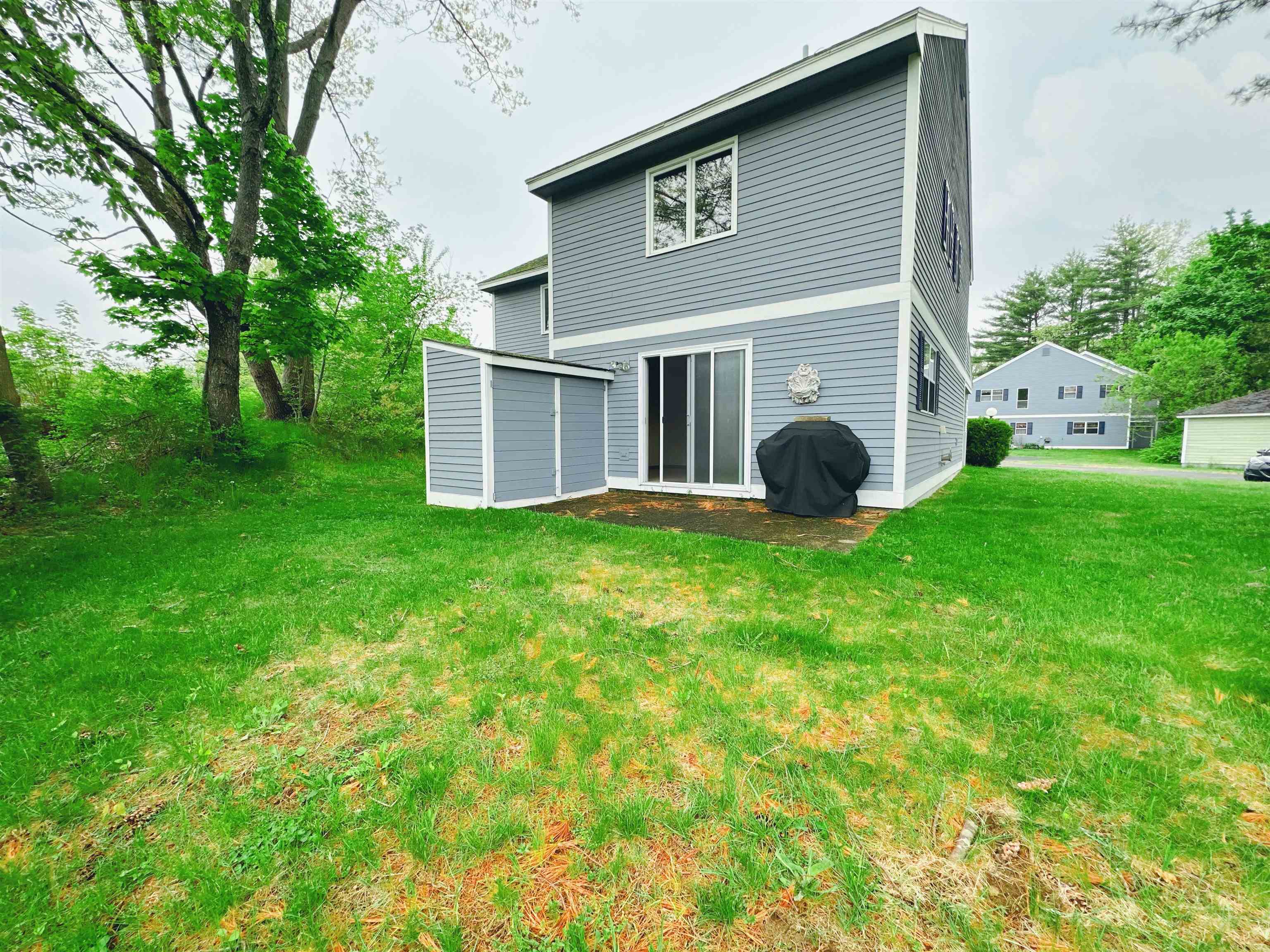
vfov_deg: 85.7
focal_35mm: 14
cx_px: 635
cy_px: 476
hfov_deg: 102.1
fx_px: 514
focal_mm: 2.22
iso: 40
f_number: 2.2
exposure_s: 1/292
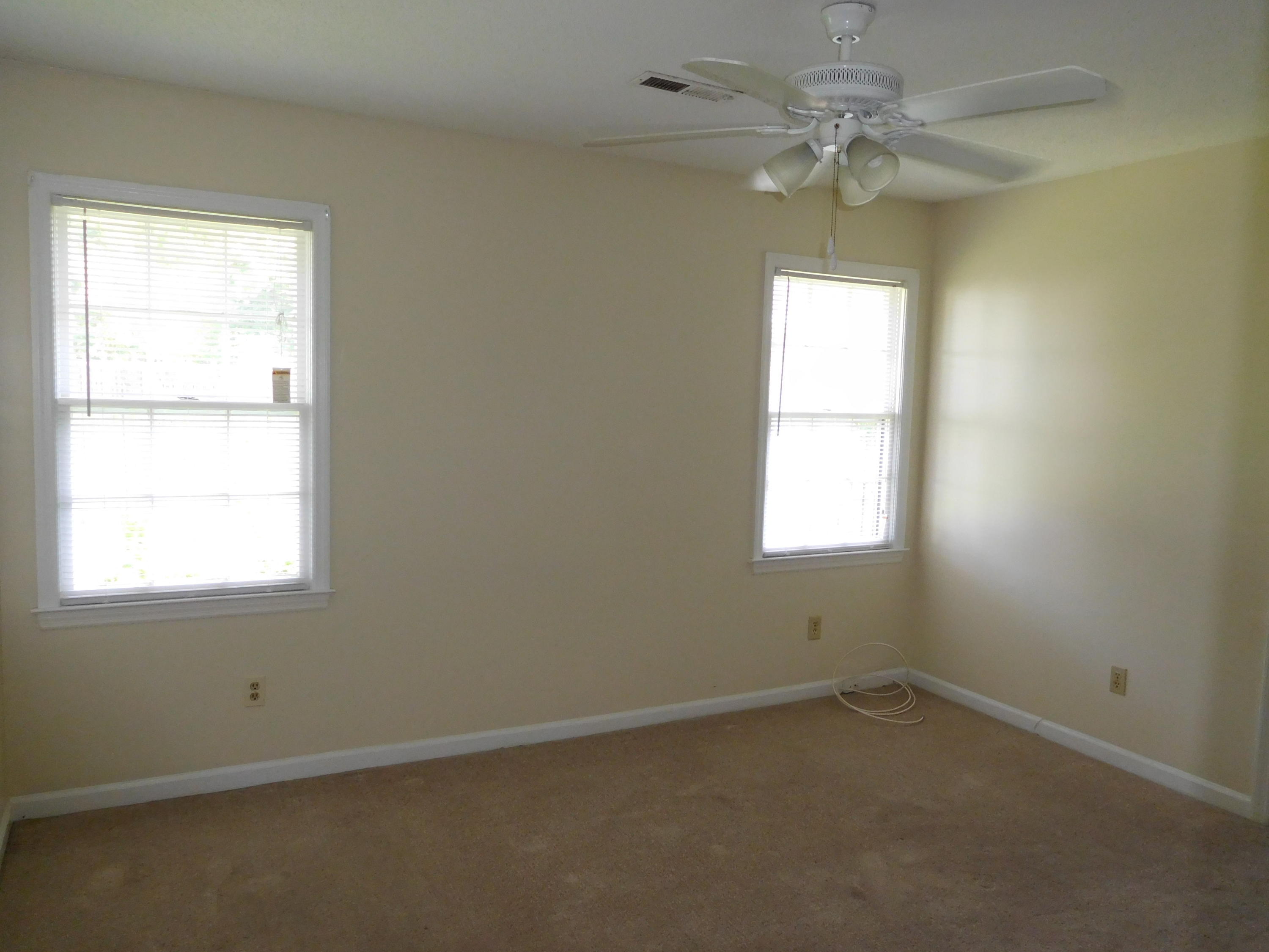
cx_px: 634
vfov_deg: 54.9
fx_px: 916
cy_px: 476
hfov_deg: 69.4
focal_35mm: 25
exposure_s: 1/30
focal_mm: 4.5
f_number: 3.4
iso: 320
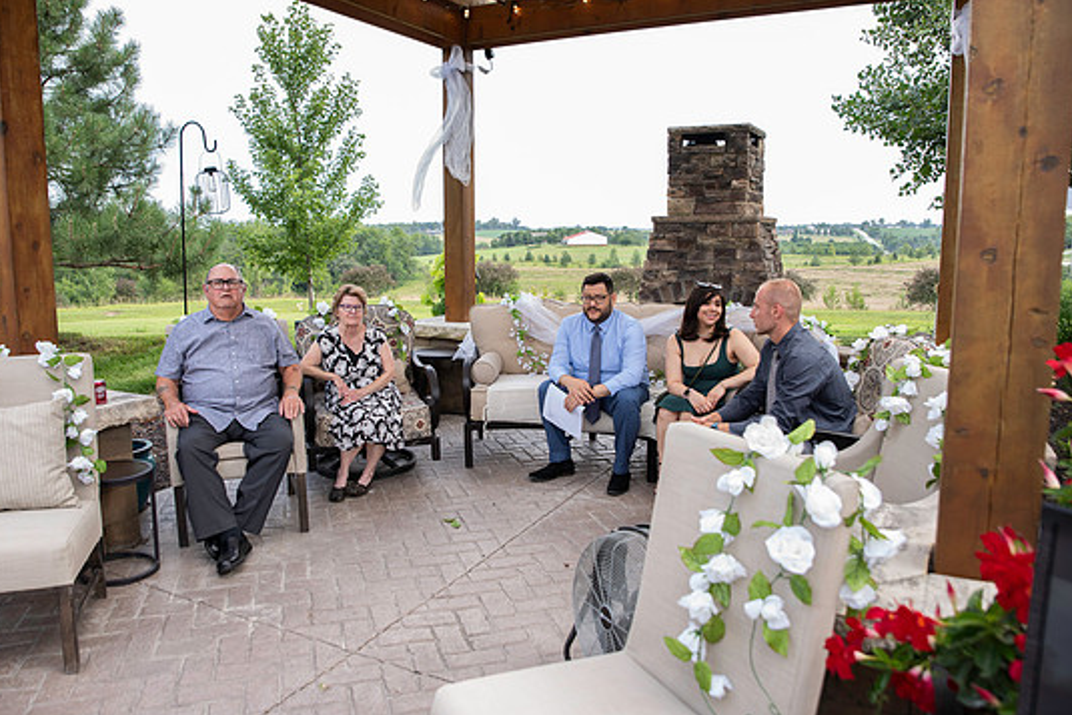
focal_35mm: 26
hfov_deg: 69.4
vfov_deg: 49.6
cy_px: 353
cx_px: 519
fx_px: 774
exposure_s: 1/250
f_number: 4
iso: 450
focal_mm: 24
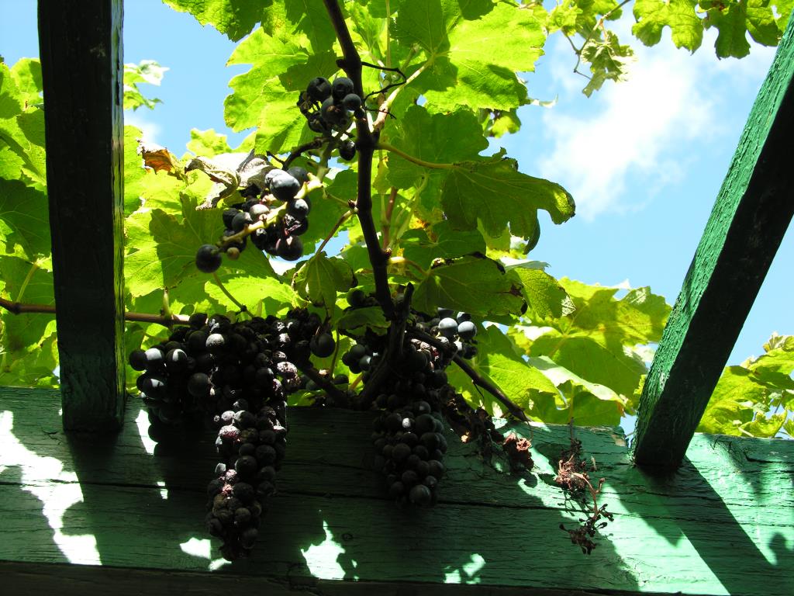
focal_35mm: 46
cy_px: 298
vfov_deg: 31.5
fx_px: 1055
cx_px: 397
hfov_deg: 41.2
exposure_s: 1/84.4
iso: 50
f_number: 4.2
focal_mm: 11.8
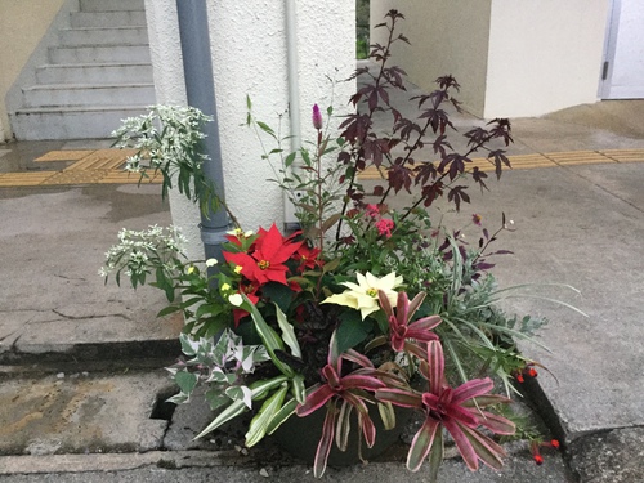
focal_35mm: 31
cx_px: 322
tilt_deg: -23.3
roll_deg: -1.1
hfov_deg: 58.4
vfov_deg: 45.4
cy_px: 242
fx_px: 577
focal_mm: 3.3
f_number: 2.4
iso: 200
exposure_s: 1/30
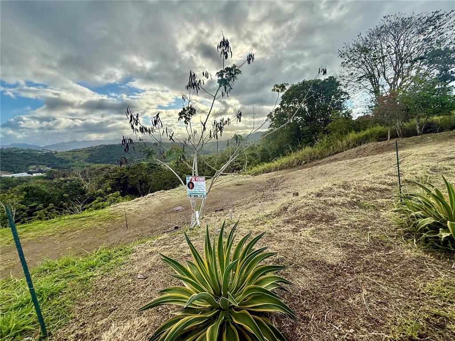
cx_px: 228
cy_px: 170
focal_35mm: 14
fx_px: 184
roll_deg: +4.1
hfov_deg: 102.1
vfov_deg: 85.7
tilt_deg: -8.0
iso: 64
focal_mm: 2.22
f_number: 2.2
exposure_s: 1/1285
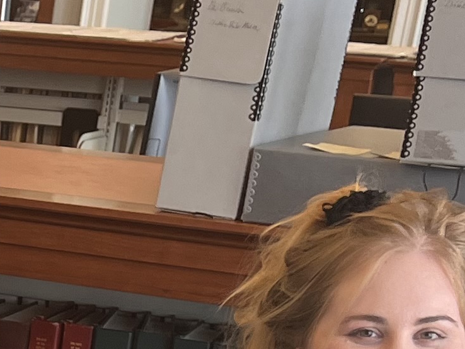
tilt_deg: -27.5
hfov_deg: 12.8
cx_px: -342
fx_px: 1908
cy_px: 921
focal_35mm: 142
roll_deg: -4.3
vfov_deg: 9.1
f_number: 1.6
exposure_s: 1/120
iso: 50
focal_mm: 5.1
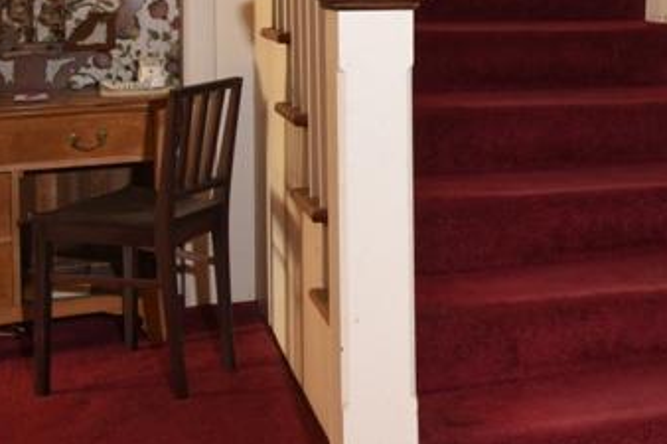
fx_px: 1185
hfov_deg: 30.0
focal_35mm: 64
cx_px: 612
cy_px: -32
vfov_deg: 20.3
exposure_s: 1/5
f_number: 10
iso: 800
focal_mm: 27
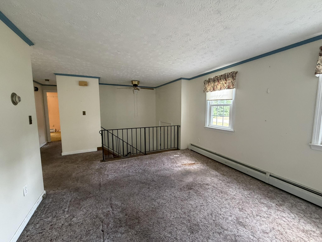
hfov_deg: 102.1
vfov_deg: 85.7
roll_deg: +0.3
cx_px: 161
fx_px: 130
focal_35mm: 14
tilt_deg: -5.7
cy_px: 121
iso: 320
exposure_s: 1/60
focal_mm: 2.22
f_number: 2.2
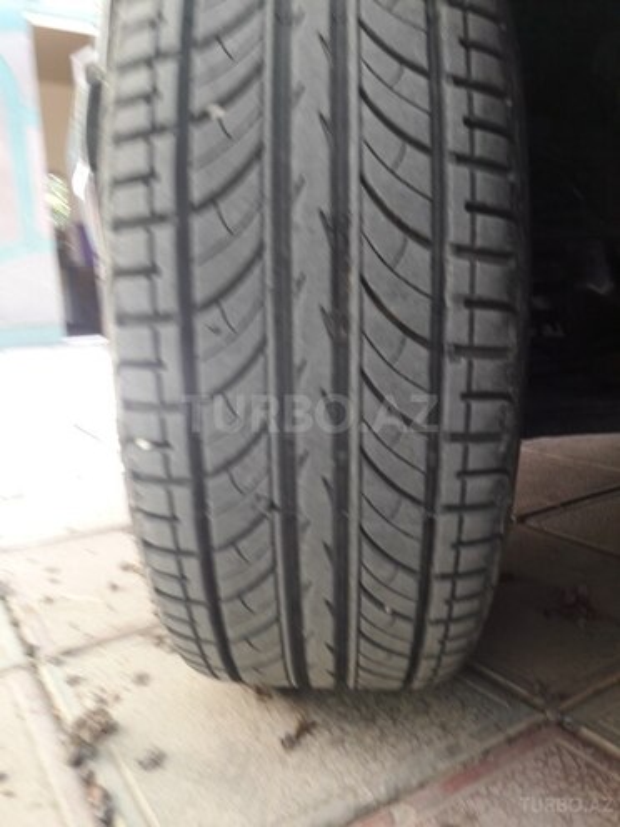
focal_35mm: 28
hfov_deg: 49.7
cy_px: 414
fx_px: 669
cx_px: 310
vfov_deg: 63.4
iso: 50
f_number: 1.9
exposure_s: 1/50
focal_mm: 3.7
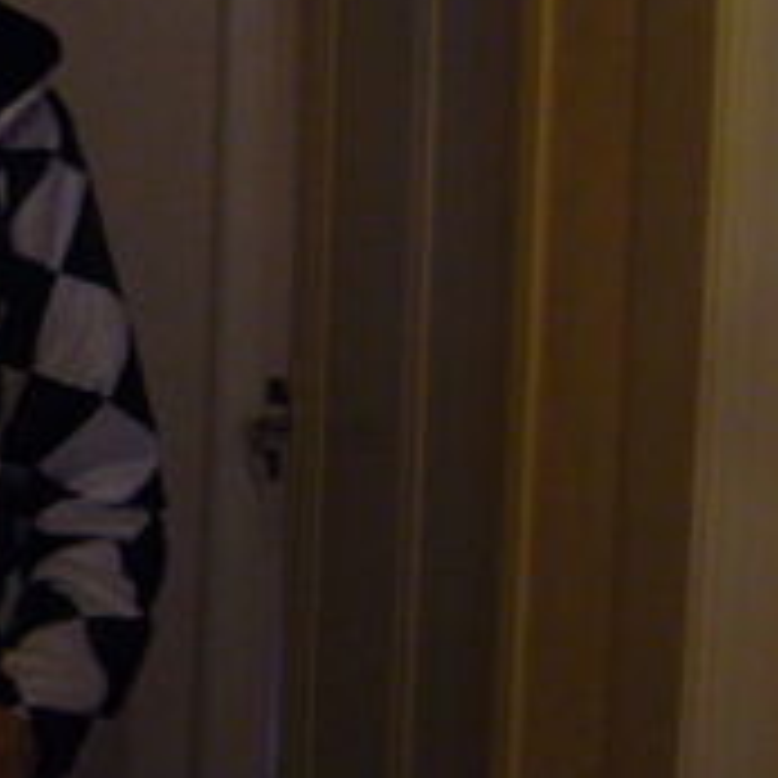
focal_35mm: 86
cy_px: 162
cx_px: -216
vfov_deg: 20.0
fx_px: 2187
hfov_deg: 18.8
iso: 200
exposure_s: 1/8
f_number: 2.8
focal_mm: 5.8
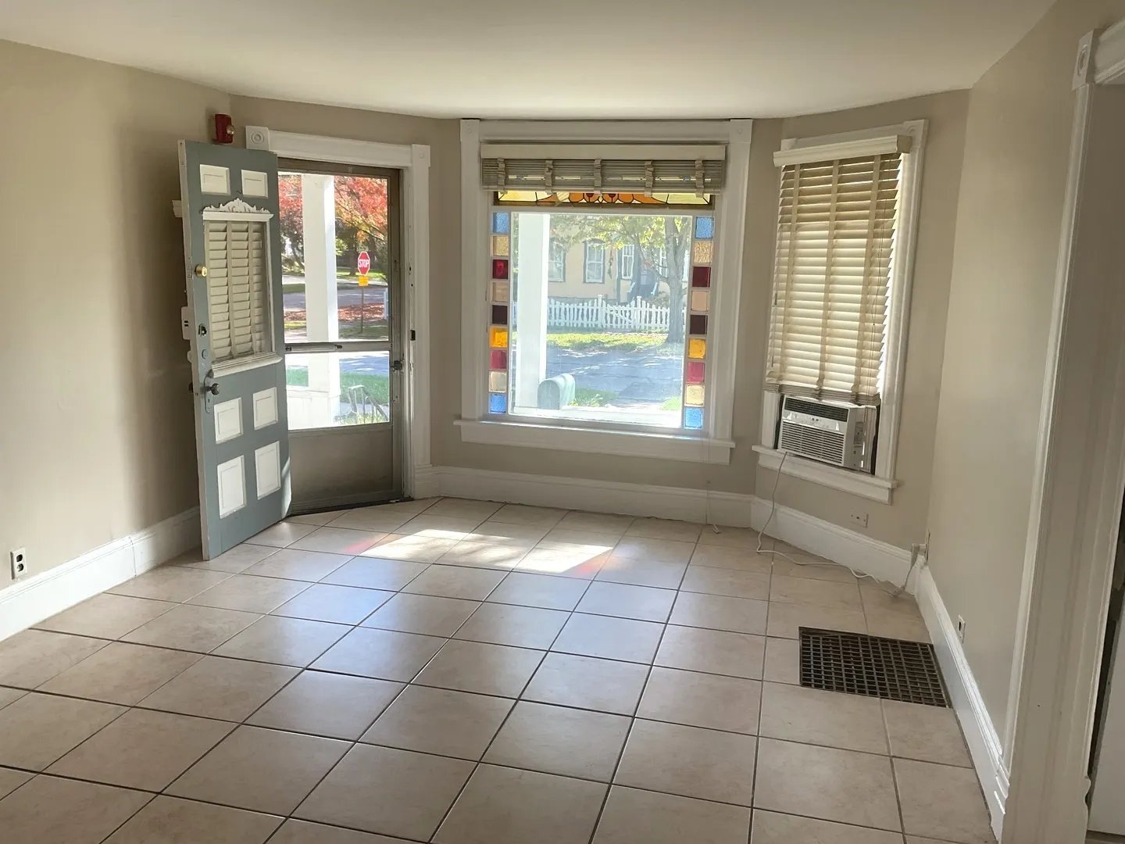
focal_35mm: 29
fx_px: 942
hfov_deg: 61.7
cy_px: 422
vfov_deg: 48.2
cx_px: 562
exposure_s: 1/120
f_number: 1.8
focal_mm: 3
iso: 25
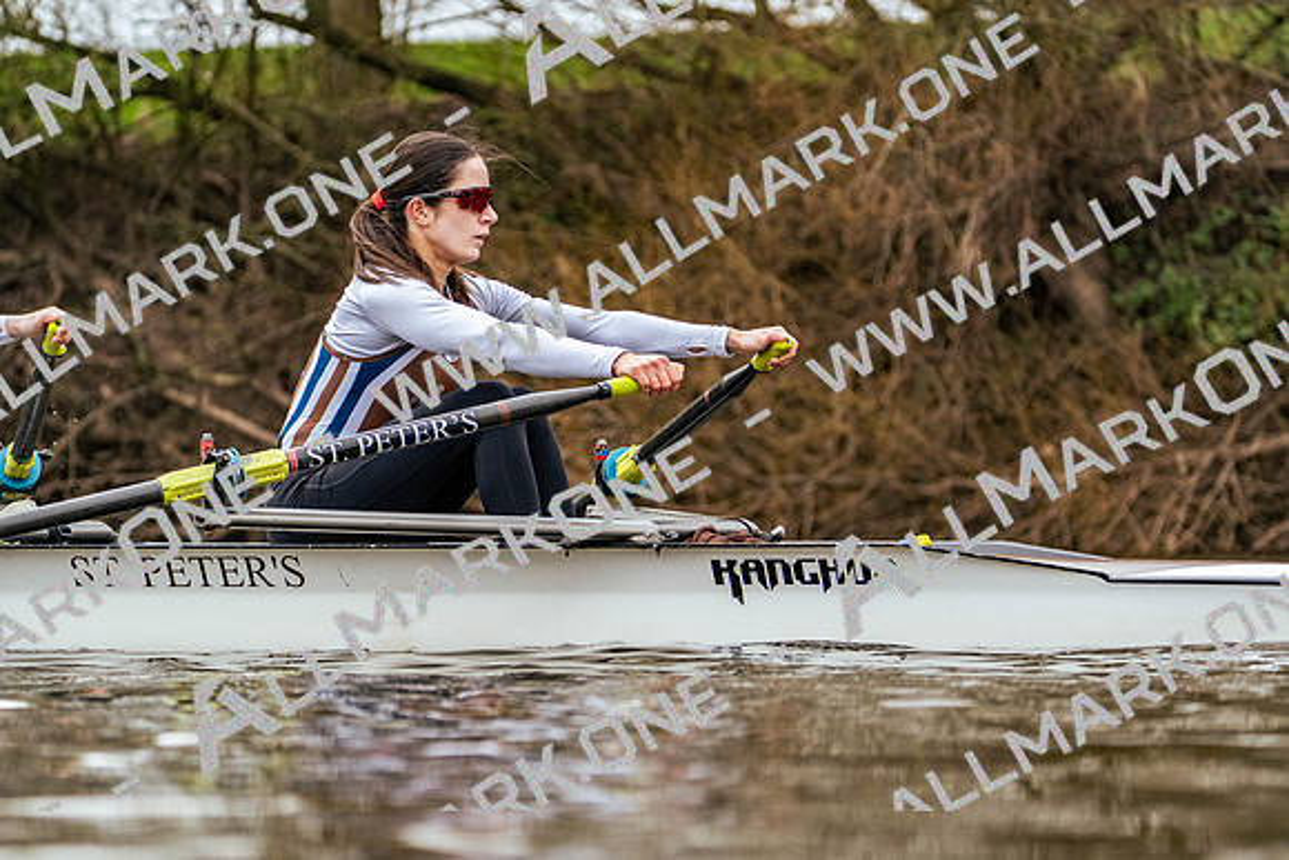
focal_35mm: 200
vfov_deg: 6.9
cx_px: 644
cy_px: 430
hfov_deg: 10.3
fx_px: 7162
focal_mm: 200
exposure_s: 1/2000
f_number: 6.3
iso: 2500
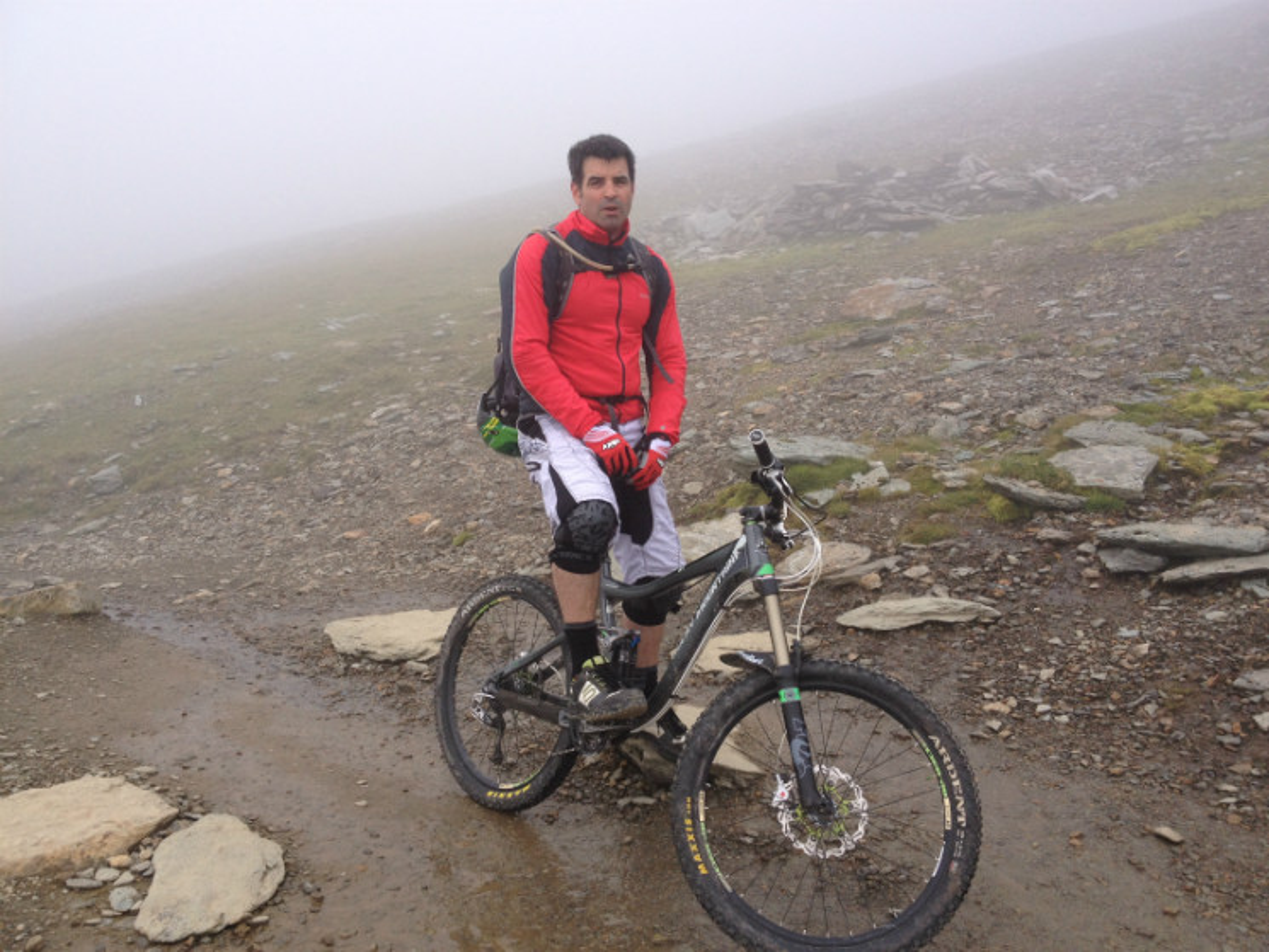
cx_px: 634
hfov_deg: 52.6
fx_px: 1283
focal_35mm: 35
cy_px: 476
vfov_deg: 40.7
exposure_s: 1/665
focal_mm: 4.28
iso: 50
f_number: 2.4
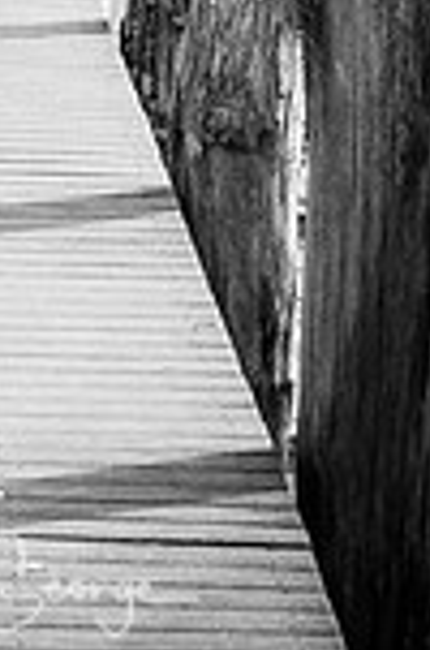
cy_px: -293
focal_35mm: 336
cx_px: -86
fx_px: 6047
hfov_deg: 4.1
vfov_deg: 6.1
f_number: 4
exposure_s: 1/800
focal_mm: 75
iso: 200
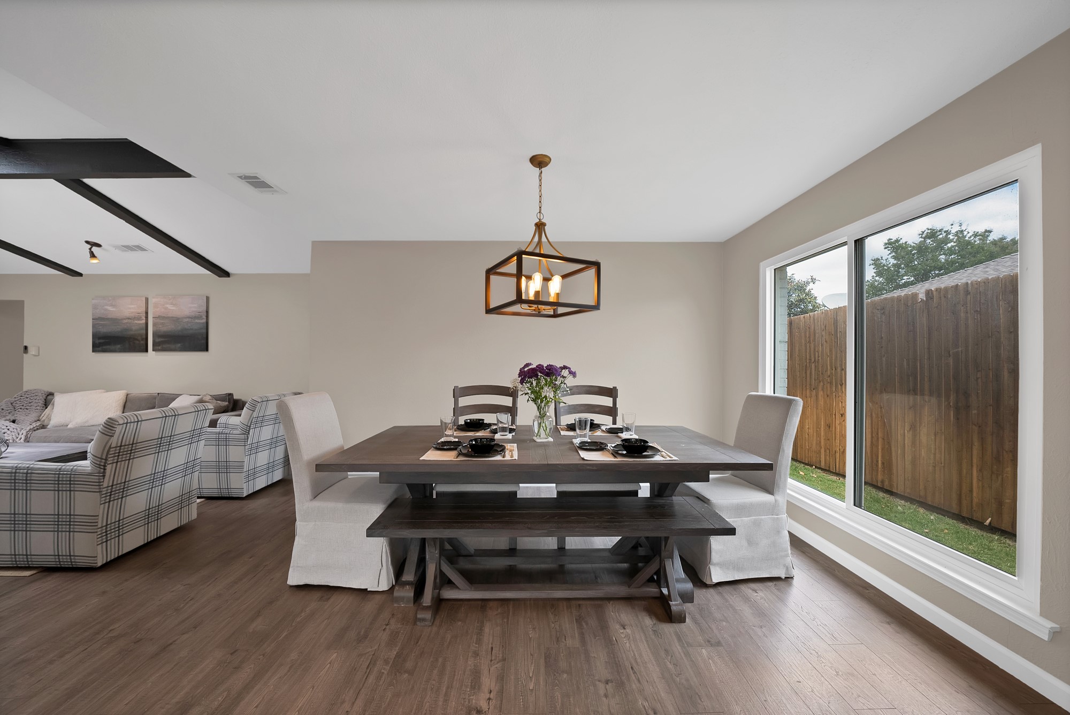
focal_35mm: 12
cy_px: 358
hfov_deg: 112.6
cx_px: 535
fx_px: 357
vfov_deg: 90.1
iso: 640
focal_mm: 12
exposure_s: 1/15
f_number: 9
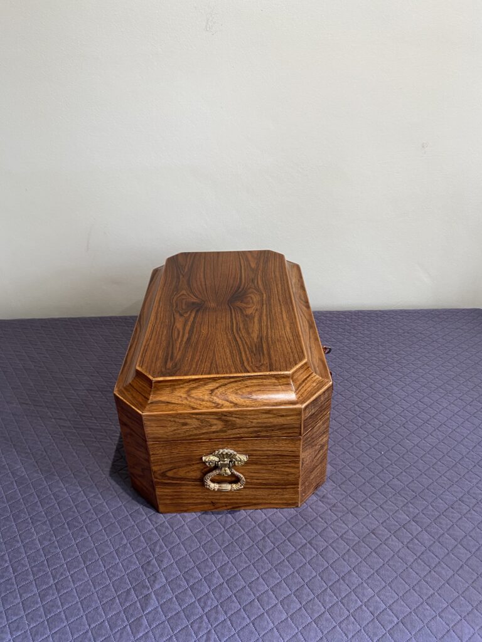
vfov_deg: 67.3
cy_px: 321
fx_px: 483
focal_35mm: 26
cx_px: 241
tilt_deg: -30.0
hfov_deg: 53.1
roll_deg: +5.4
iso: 160
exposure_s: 1/50
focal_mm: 4.25
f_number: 1.8
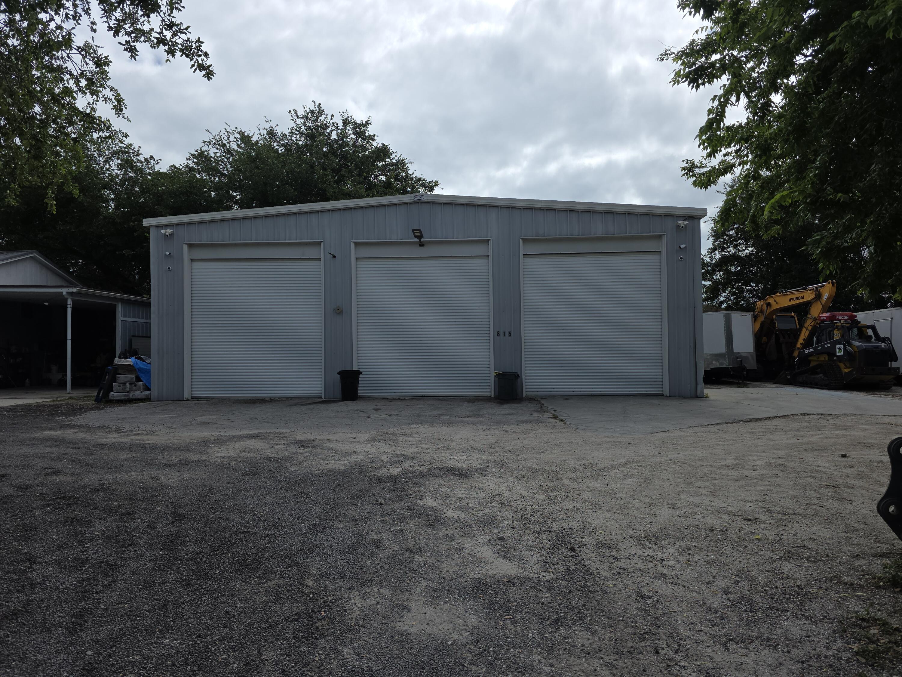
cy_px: 338
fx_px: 599
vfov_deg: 58.9
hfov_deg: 73.9
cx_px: 451
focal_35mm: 23
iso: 12
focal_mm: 6.3
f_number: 1.7
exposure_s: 1/1889
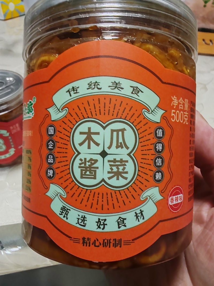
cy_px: 143
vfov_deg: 67.3
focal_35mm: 26
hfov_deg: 53.1
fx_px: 214
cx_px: 107
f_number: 2.2
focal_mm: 1.96
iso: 400
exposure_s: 1/25
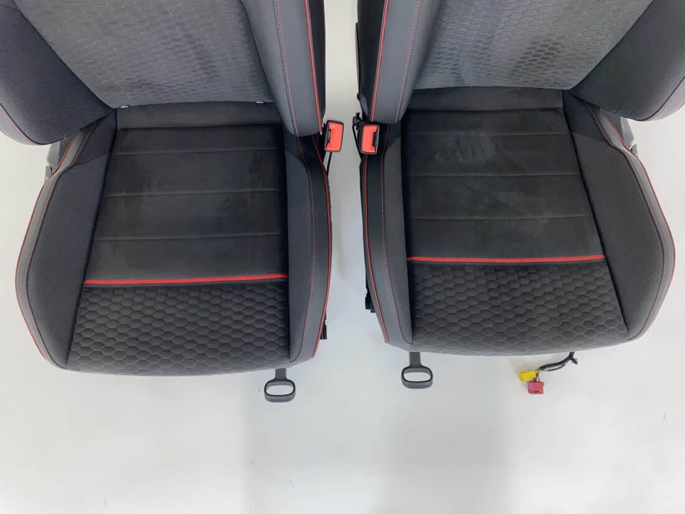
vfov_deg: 53.1
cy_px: 257
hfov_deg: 67.3
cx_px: 342
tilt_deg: -82.5
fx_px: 515
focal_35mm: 26
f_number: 1.8
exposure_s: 1/33
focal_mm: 4.25
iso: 50
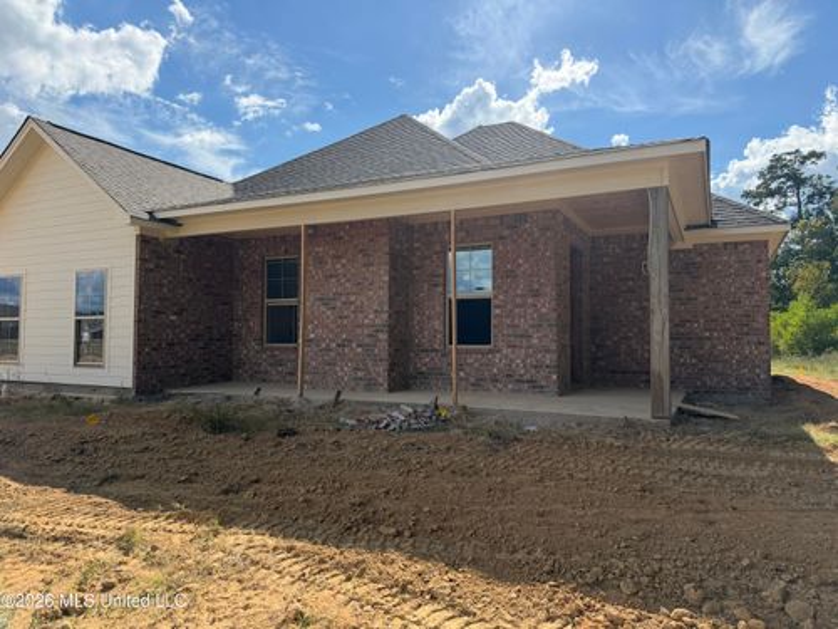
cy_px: 314
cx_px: 419
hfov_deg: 71.6
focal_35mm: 24
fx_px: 581
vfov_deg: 56.8
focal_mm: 6.76
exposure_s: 1/7353
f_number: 1.78
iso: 125
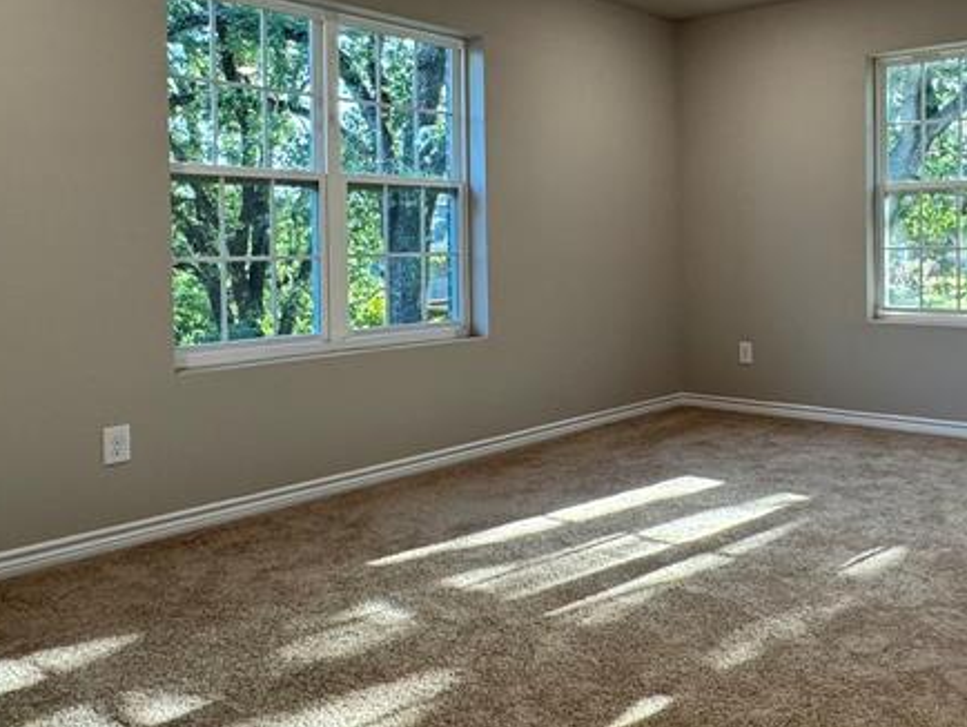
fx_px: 922
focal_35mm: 33
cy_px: 263
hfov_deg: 53.6
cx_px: 684
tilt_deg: -2.2
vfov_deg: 42.6
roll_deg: +1.0
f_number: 2.2
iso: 160
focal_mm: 2.22
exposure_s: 1/120
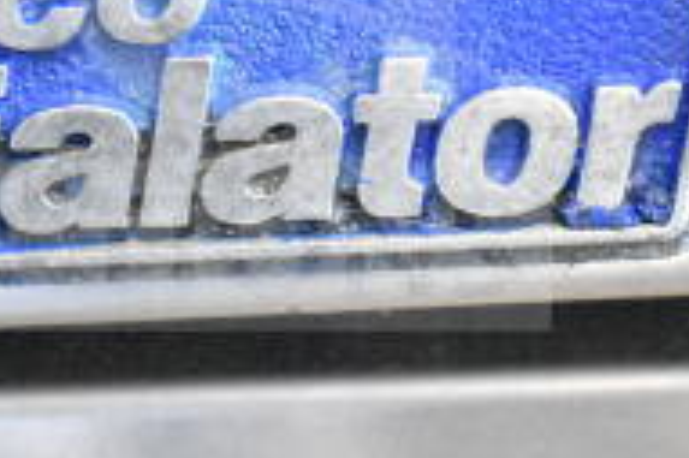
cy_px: 45
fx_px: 4398
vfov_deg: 6.0
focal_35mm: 230
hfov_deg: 8.9
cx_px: 144
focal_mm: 48
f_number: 5.3
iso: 18000
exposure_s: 1/80
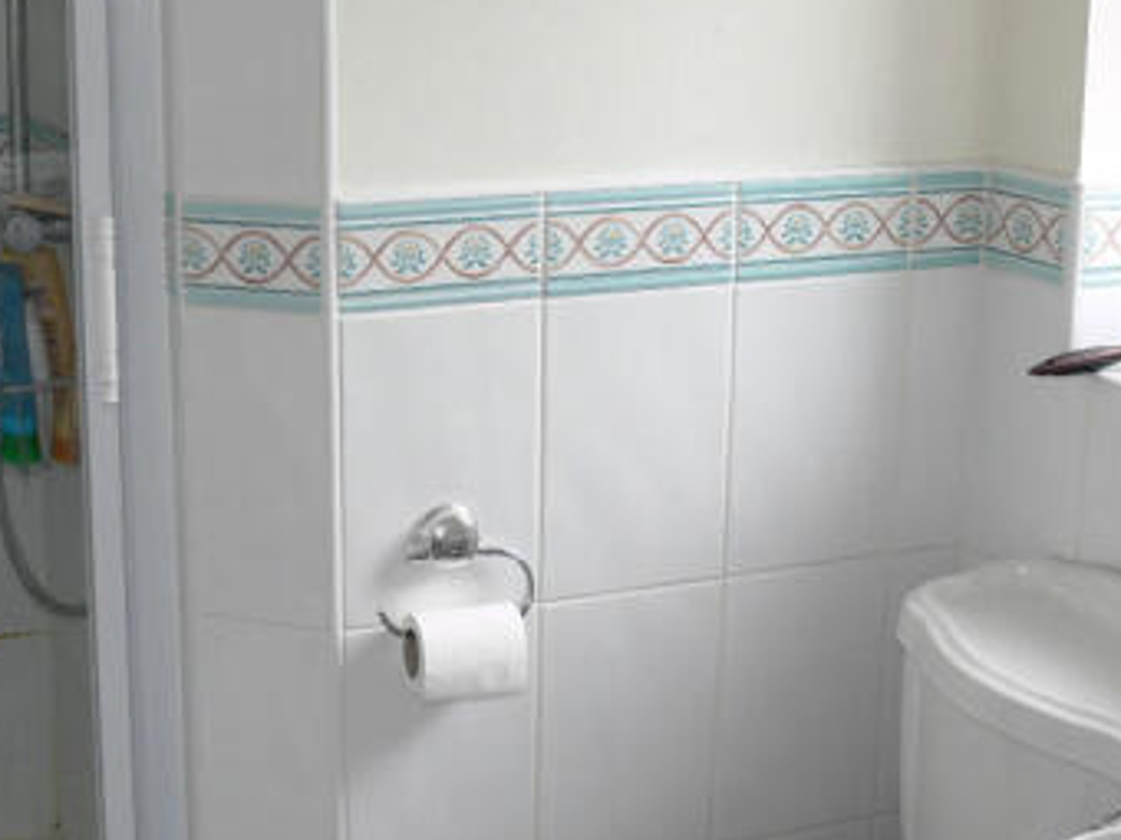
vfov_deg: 24.4
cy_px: 357
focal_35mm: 60
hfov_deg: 32.0
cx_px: 410
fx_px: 1943
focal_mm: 7.4
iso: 80
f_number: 2.8
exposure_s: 1/30
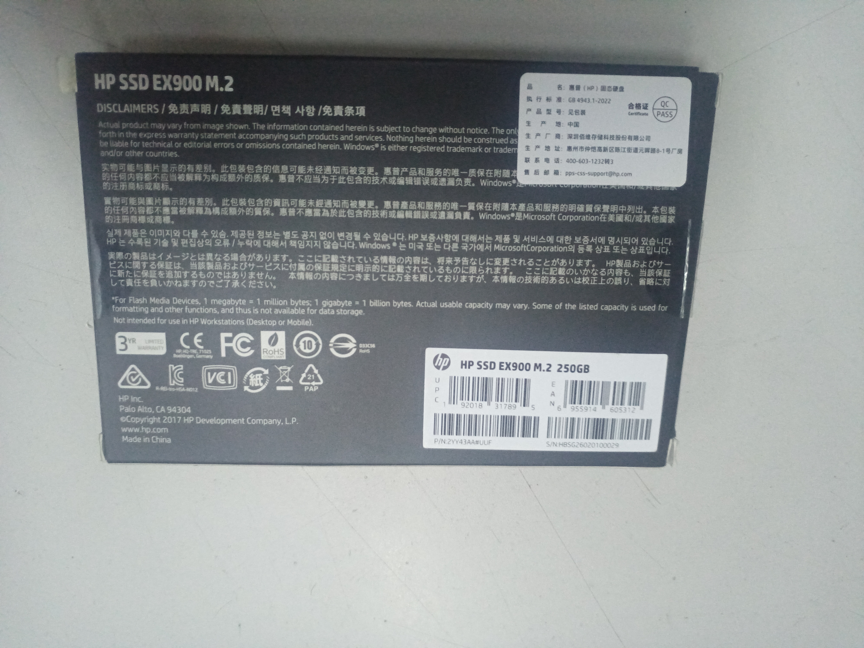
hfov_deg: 67.3
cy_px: 324
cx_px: 432
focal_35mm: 26
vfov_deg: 53.1
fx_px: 649
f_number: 1.8
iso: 3743
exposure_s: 1/100
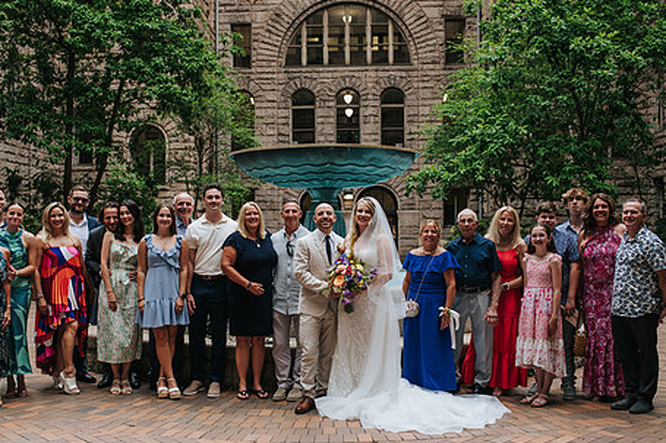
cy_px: 253
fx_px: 832
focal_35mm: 45
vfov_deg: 29.8
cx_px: 289
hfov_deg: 43.5
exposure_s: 1/400
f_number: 3.2
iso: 450
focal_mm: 35
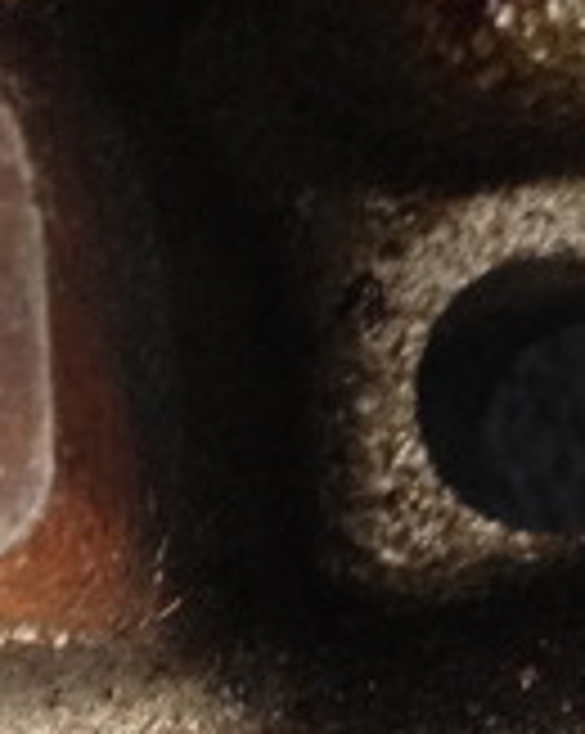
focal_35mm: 168
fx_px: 3643
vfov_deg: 11.0
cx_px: 531
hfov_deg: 9.1
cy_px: 1162
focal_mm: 4.28
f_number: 2.4
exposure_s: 1/20
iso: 160
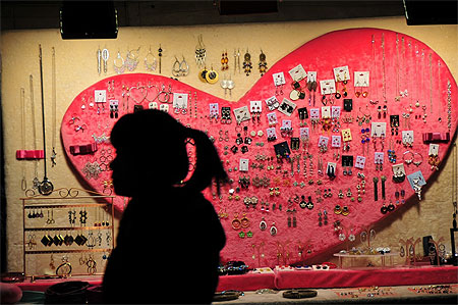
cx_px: 229
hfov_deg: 10.6
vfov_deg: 7.0
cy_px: 152
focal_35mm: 195
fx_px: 2478
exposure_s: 1/180
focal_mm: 130
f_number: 6.7
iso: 200
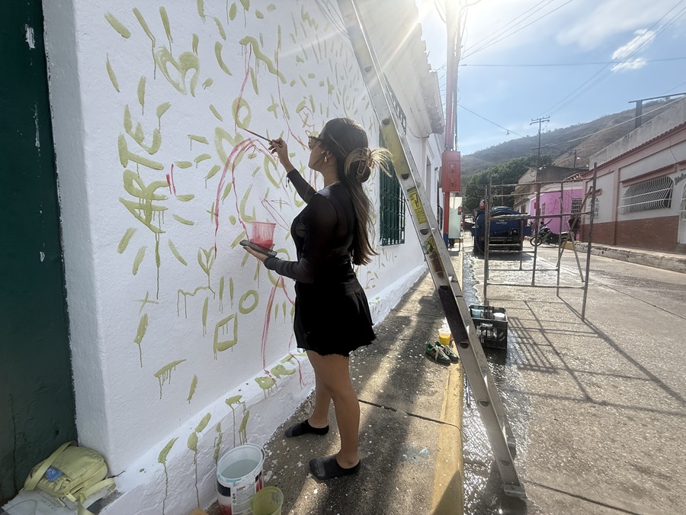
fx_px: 277
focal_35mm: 14
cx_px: 343
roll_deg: +0.1
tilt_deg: -4.4
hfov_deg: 102.1
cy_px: 258
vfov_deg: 85.7
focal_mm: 2.22
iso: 64
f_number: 2.2
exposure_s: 1/1368
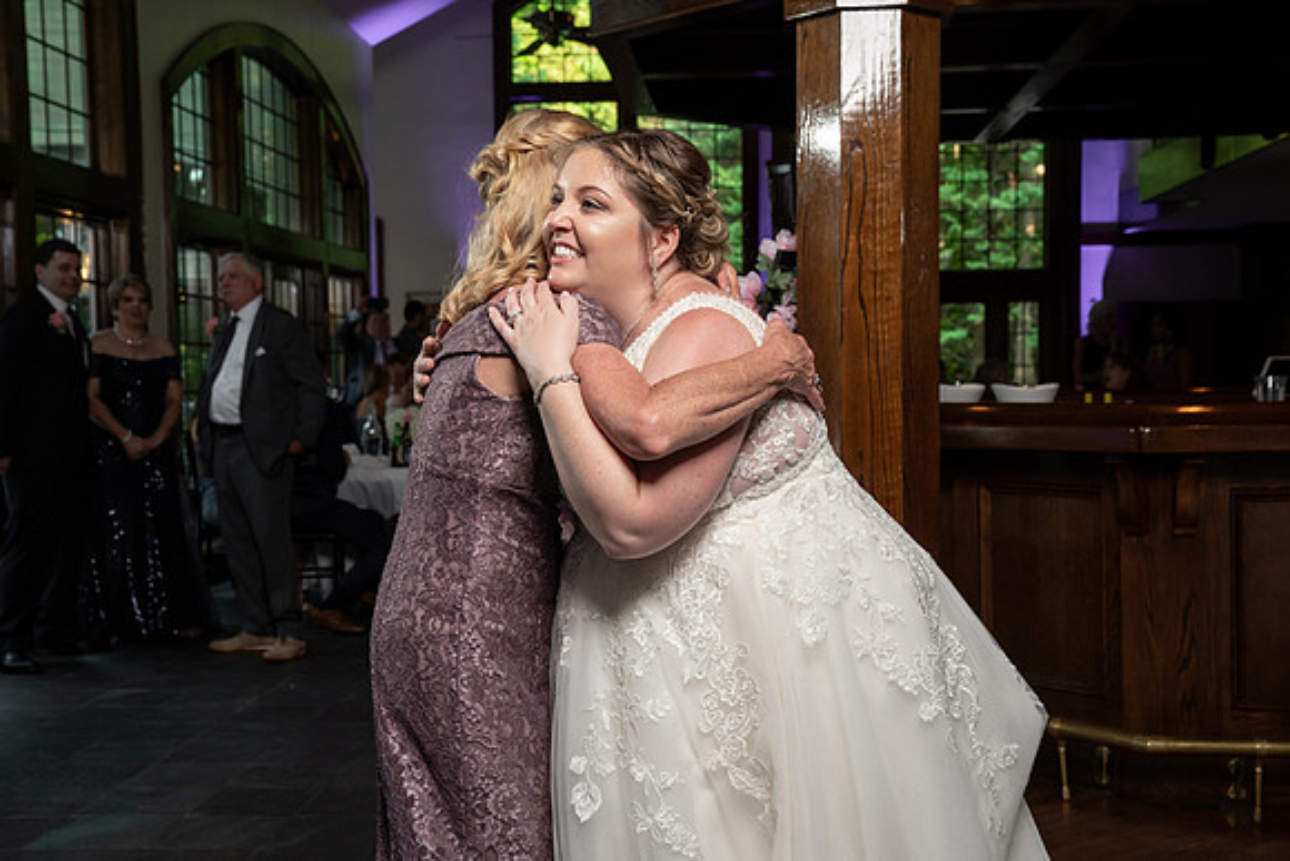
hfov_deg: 42.2
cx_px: 623
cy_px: 431
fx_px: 1672
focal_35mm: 47
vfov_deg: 28.9
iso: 2000
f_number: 5.6
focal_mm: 44
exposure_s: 1/200
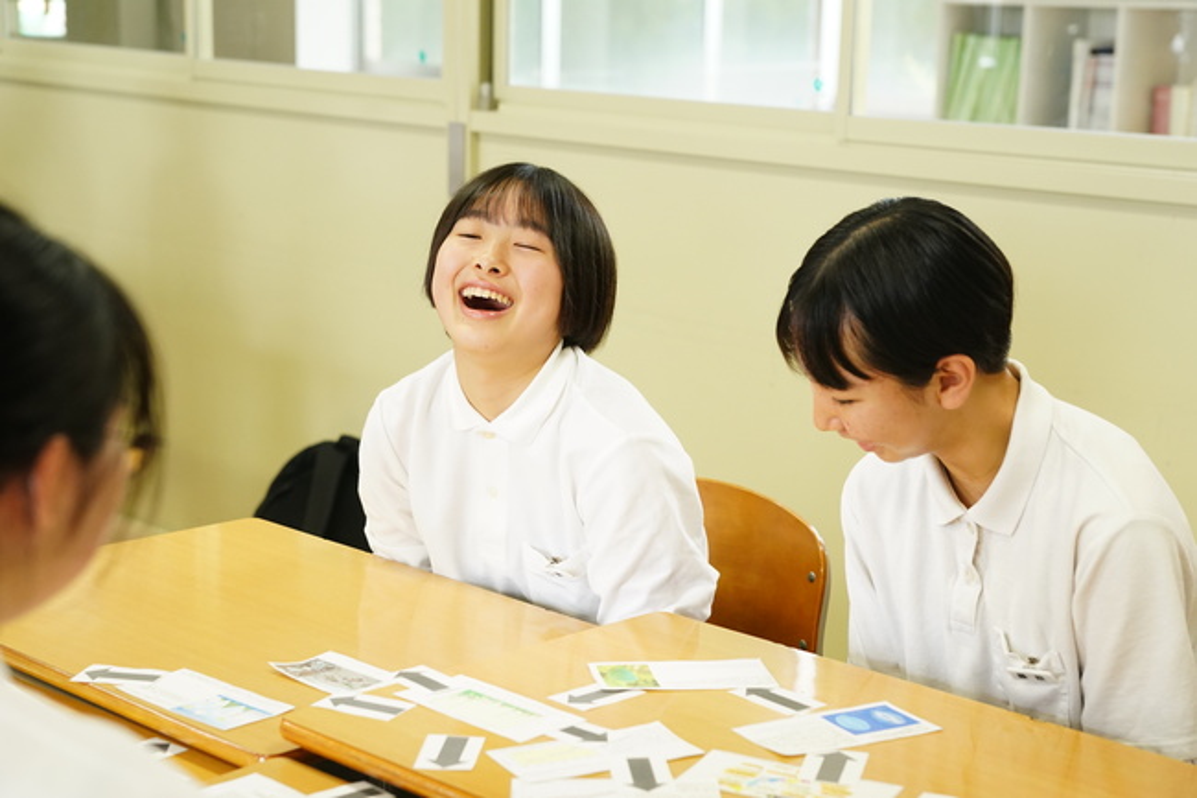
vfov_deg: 19.4
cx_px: 598
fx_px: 2327
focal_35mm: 70
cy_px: 399
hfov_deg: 28.9
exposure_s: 1/400
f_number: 4.5
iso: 3200
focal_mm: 70
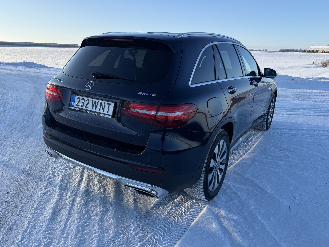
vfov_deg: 53.0
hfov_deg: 67.2
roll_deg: +0.4
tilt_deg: -12.9
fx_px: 247
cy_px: 117
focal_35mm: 26
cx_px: 155
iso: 80
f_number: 1.78
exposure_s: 1/2299
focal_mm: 6.76
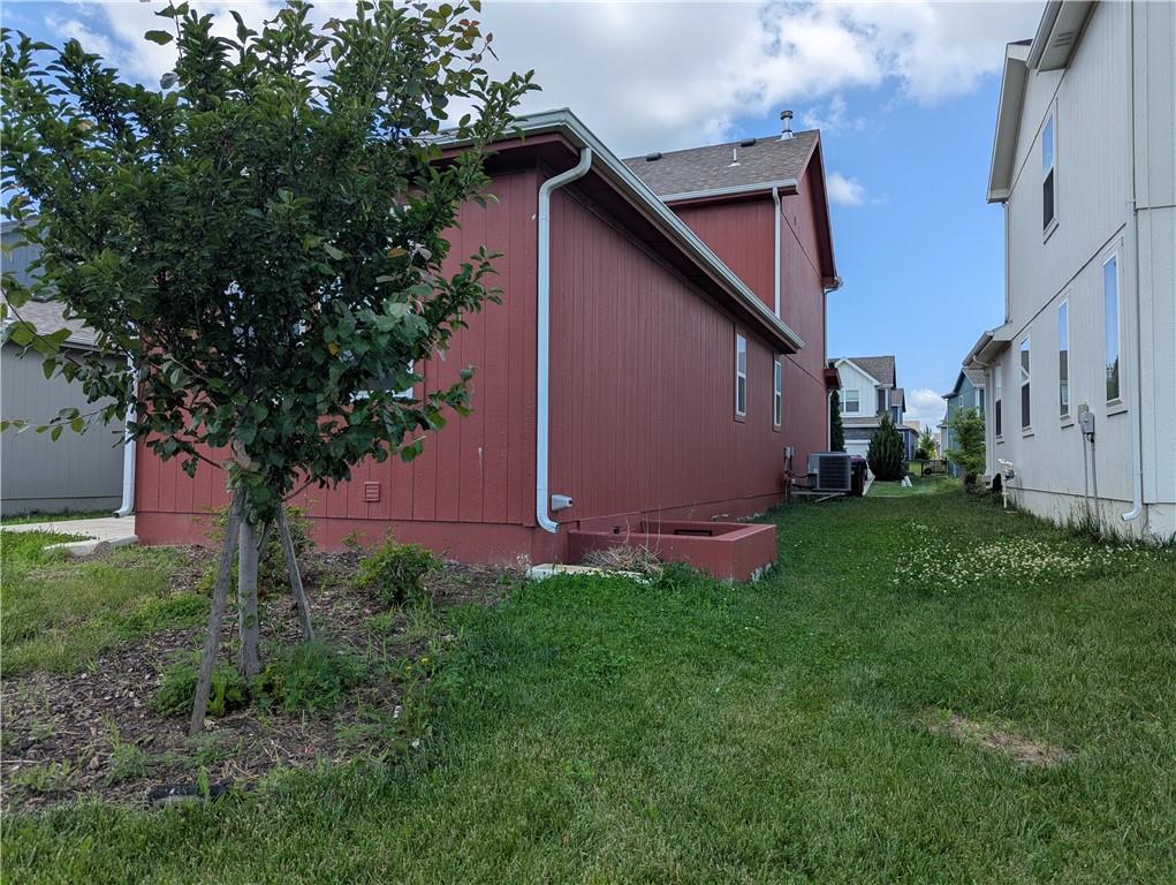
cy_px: 442
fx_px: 816
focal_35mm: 24
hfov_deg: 71.5
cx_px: 588
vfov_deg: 56.9
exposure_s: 1/1258
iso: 23
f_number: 1.85
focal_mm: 6.81
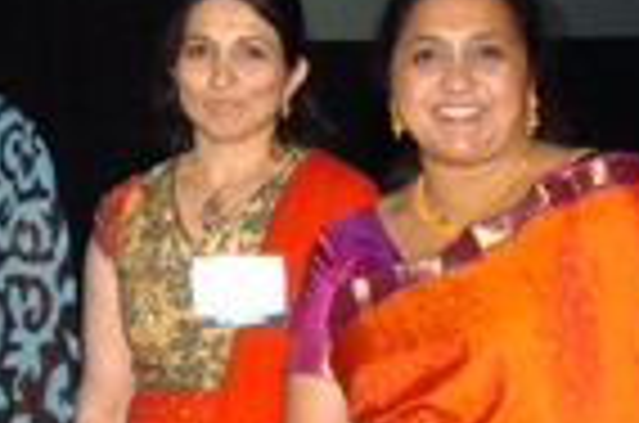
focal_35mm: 165
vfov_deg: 8.1
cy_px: 610
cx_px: 40
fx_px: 2922
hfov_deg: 12.4
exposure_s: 1/100
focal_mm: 26
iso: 400
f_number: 4
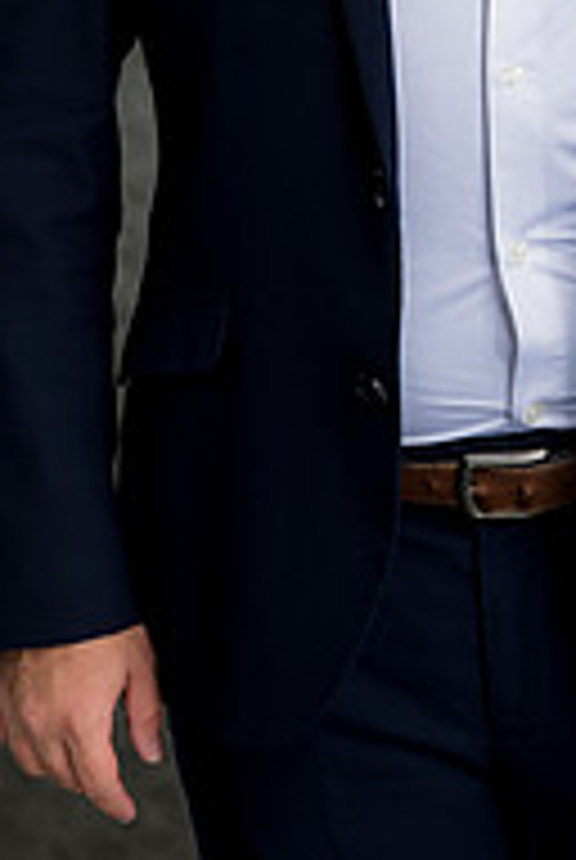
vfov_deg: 10.1
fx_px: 4782
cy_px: -108
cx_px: 490
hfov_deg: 6.9
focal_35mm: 200
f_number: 5
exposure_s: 1/200
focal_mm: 85
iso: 125
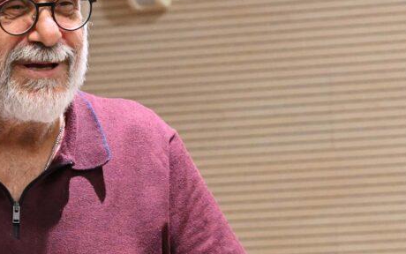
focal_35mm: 408
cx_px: 66
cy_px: 160
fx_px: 4517
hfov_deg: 5.1
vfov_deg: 3.2
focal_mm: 120
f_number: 5.6
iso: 5600
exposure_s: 1/160
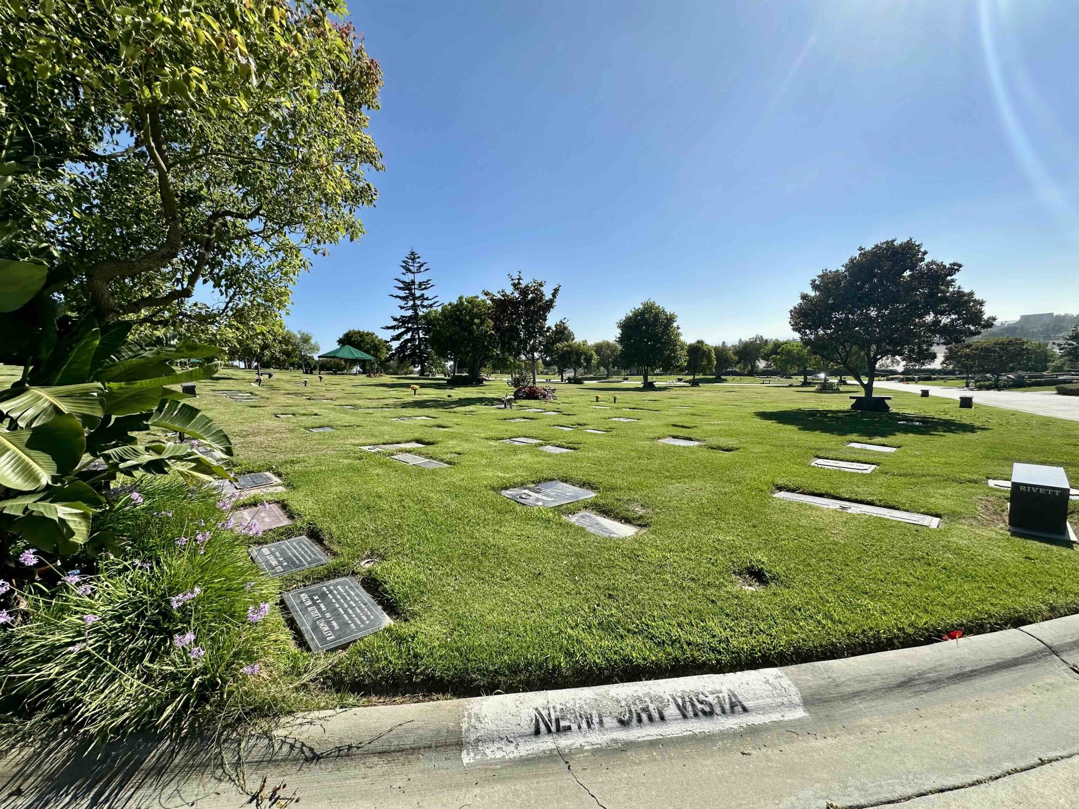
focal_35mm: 14
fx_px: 436
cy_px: 404
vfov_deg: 85.7
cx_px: 540
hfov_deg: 102.1
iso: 50
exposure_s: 1/2304
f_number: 2.2
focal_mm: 2.22
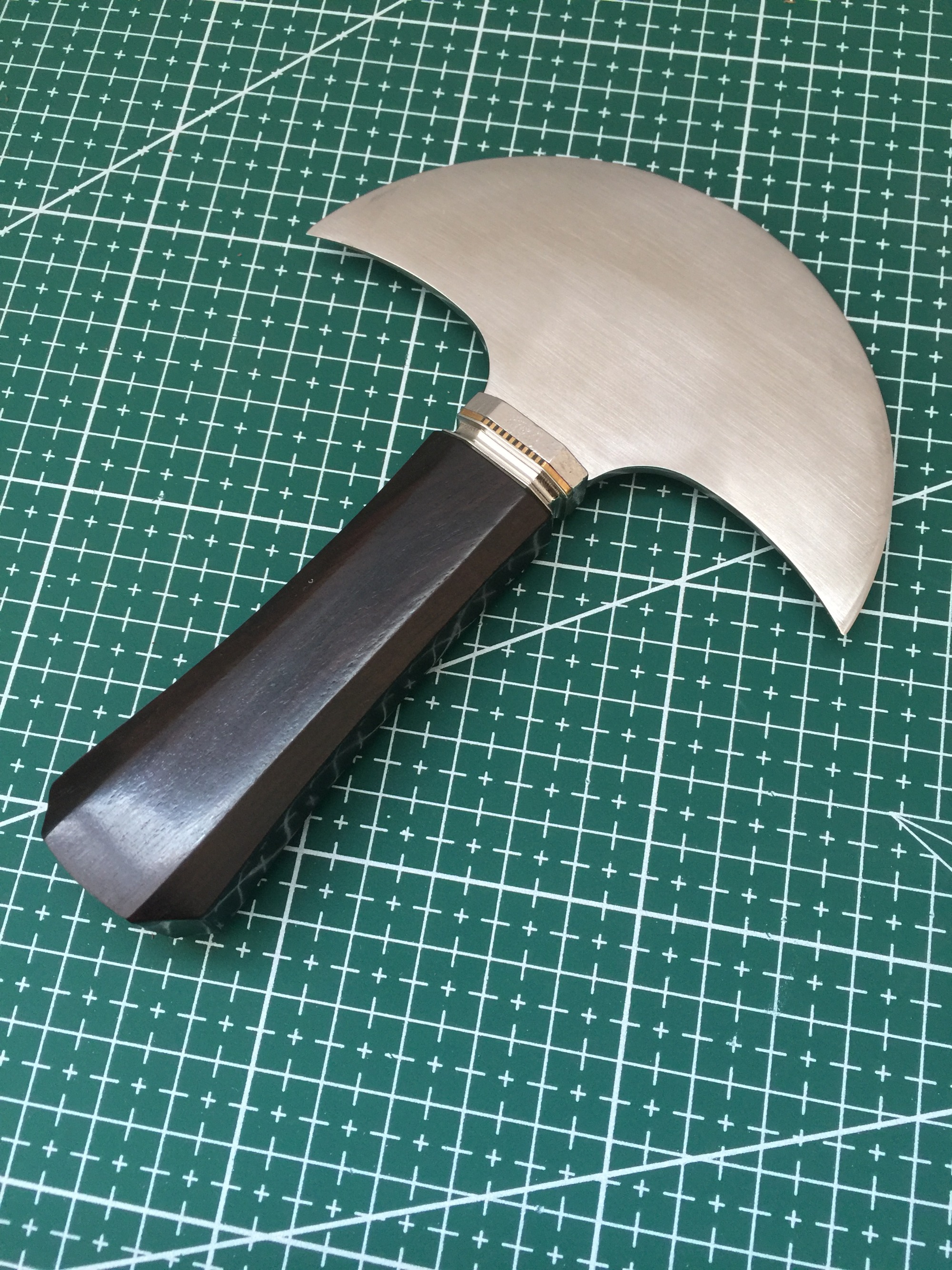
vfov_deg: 61.7
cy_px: 635
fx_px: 1063
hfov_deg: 48.2
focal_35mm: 29
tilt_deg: -74.3
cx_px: 476
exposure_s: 1/33
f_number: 2.2
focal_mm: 4.15
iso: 80
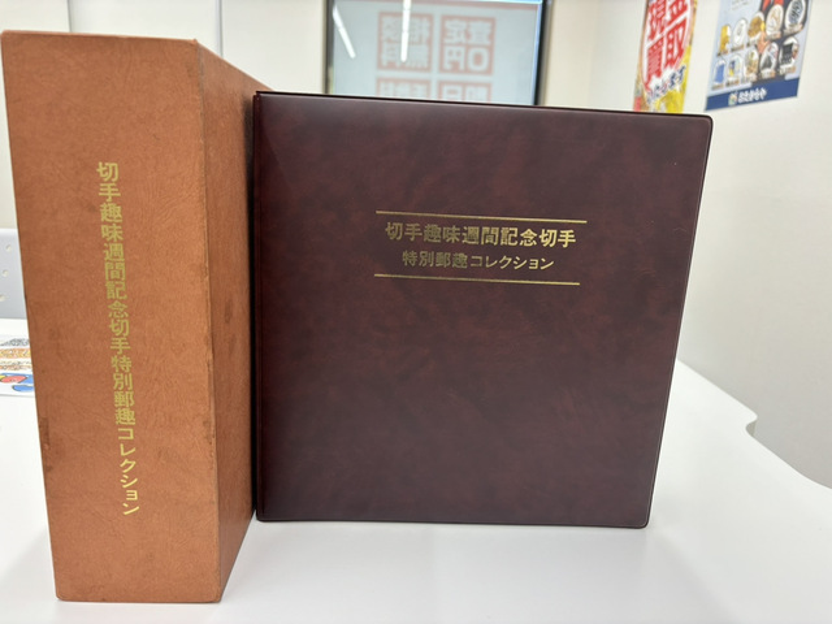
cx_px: 416
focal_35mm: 26
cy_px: 312
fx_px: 625
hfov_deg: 67.3
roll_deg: -2.9
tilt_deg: -13.1
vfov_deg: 53.1
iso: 80
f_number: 1.6
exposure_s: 1/120
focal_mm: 5.96
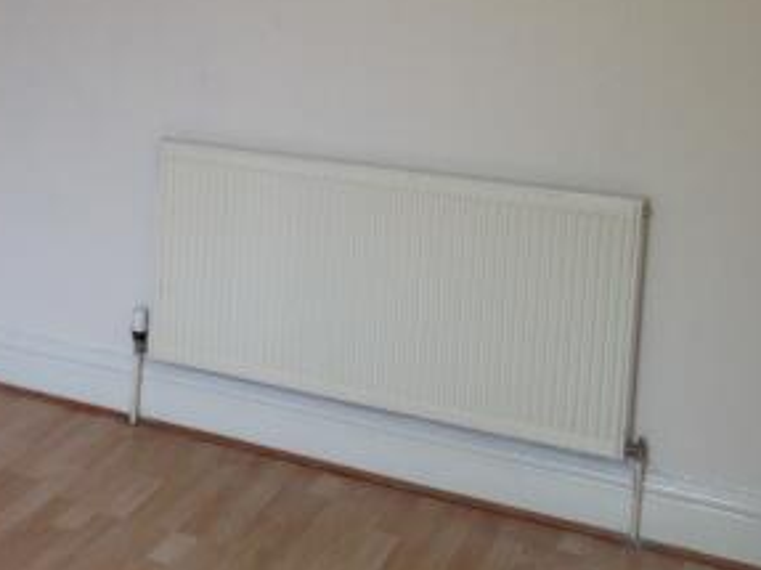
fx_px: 1560
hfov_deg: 26.1
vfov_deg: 20.3
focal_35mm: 71
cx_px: 15
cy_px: 52
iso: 50
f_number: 2.4
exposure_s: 1/30
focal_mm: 4.28
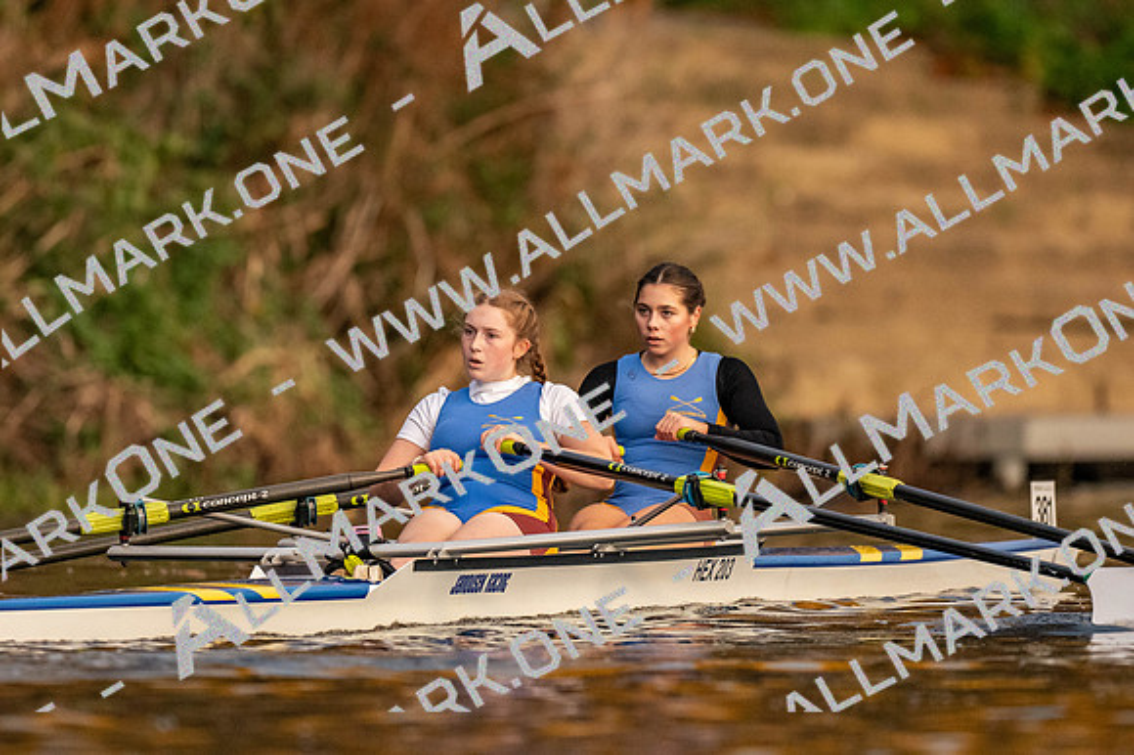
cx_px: 567
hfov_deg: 2.3
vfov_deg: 1.5
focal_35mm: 900
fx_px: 28333
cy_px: 378
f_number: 4
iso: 2800
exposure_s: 1/2500
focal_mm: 600
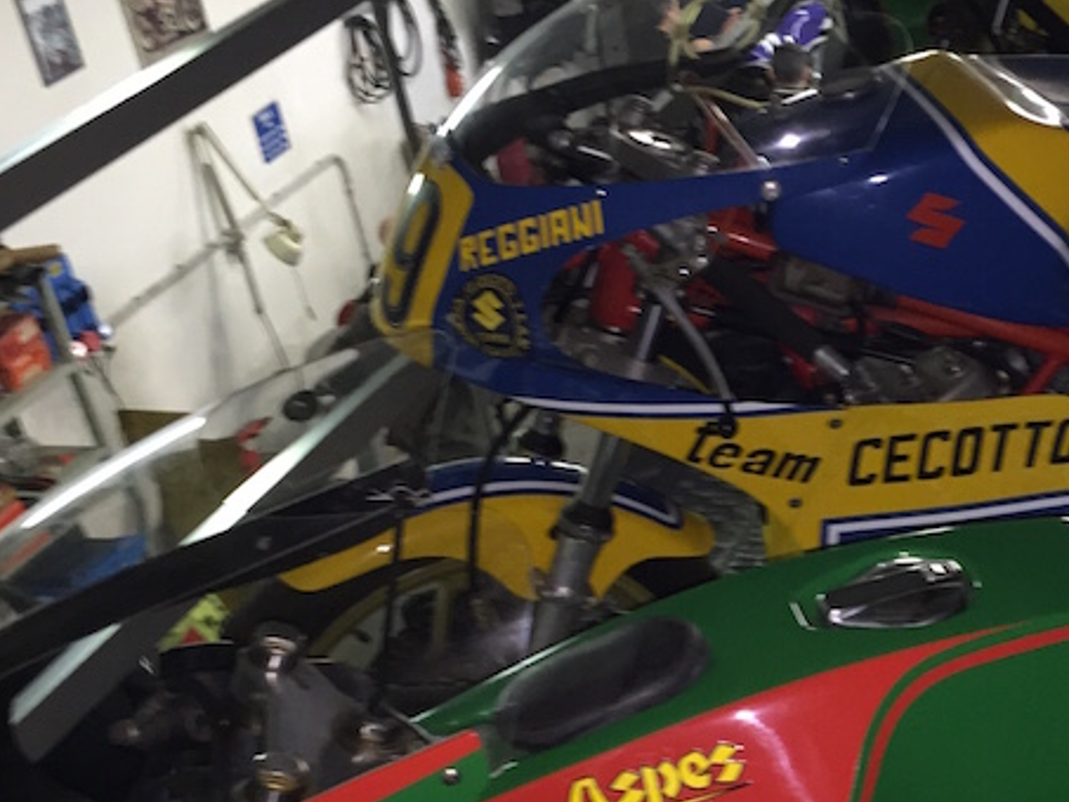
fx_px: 1977
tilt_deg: -32.2
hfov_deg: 29.3
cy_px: 599
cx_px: 904
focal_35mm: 64
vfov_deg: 22.7
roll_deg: +7.1
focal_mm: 4.15
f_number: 2.2
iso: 160
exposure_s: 1/16
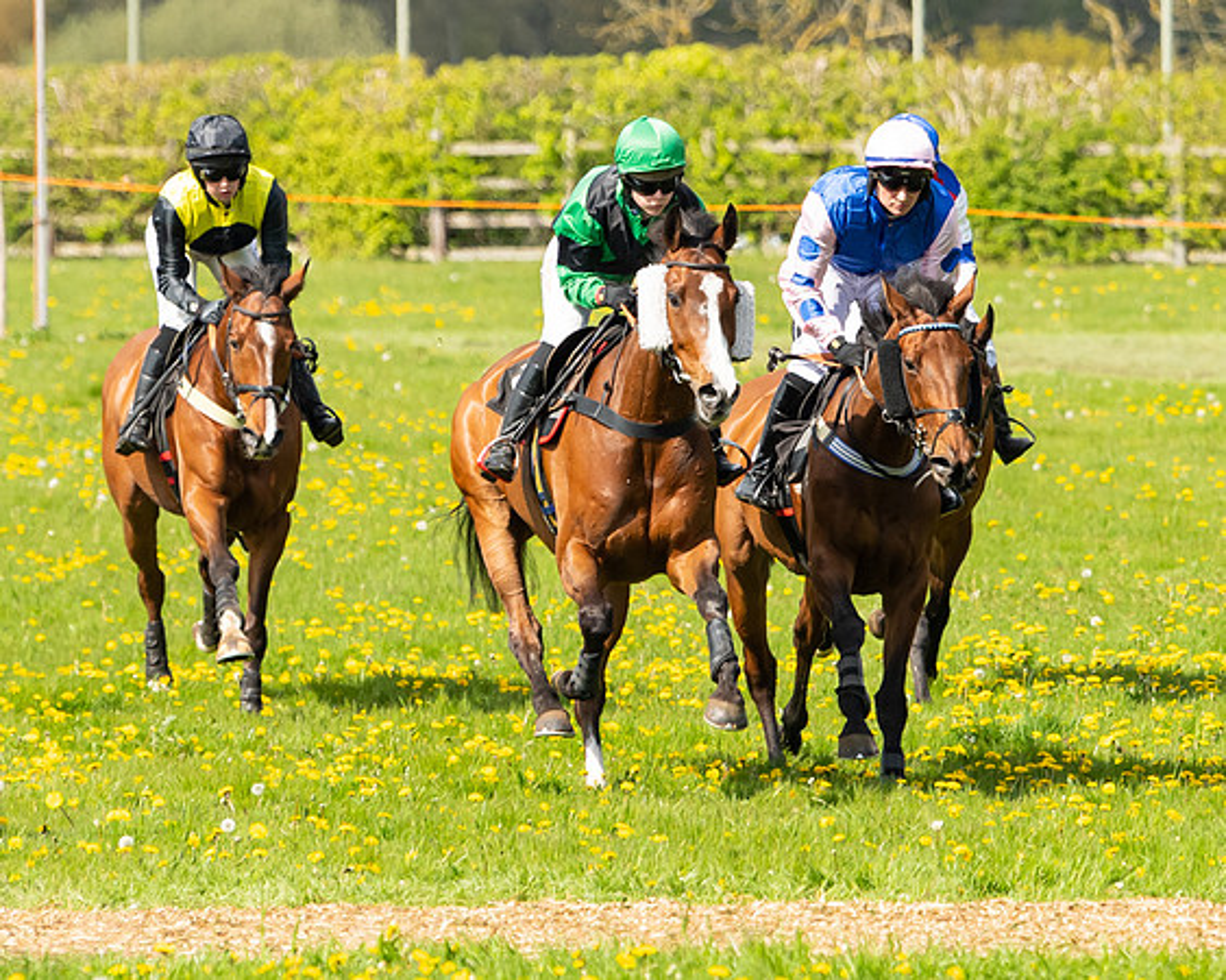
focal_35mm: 485
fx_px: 17592
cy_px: 488
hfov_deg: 4.0
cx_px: 935
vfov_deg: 3.2
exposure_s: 1/2000
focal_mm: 185
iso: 200
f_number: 4
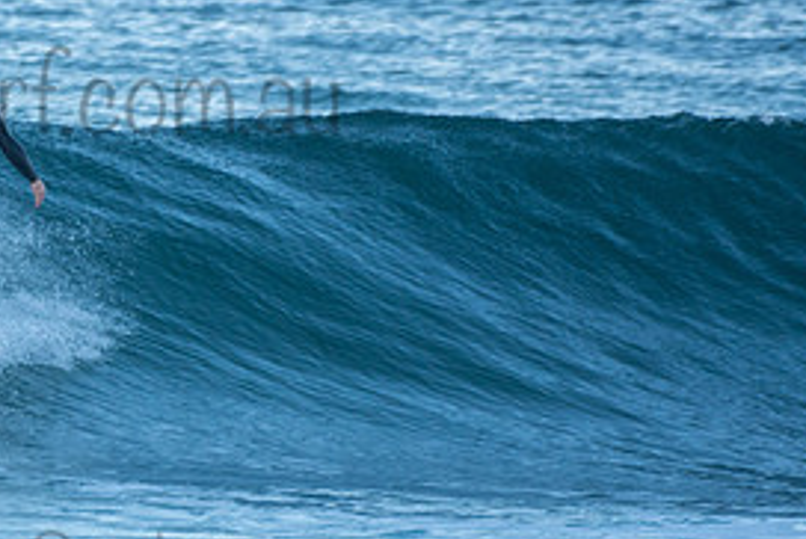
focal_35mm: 1597
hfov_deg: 1.3
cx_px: 27
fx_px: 35793
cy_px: 67
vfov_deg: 0.9
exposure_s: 1/400
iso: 280
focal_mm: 500
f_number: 5.6
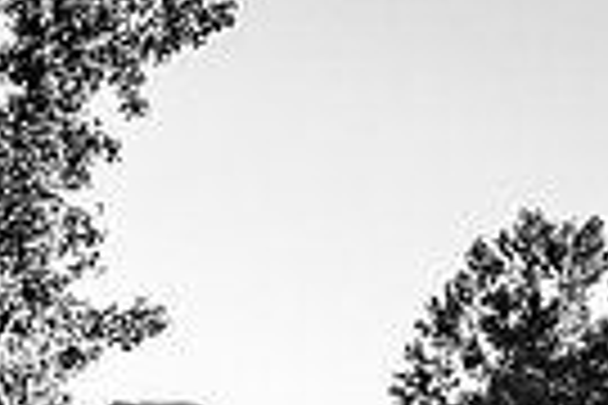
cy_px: 865
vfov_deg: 5.1
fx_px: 4475
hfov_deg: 7.5
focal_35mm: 265
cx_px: -509
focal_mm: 32
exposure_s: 1/320
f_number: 11
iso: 1250
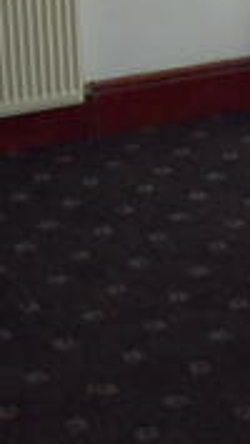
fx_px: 1640
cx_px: 369
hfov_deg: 8.5
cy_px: 211
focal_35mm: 139
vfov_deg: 15.5
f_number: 3.5
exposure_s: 1/45
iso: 100
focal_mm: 6.6
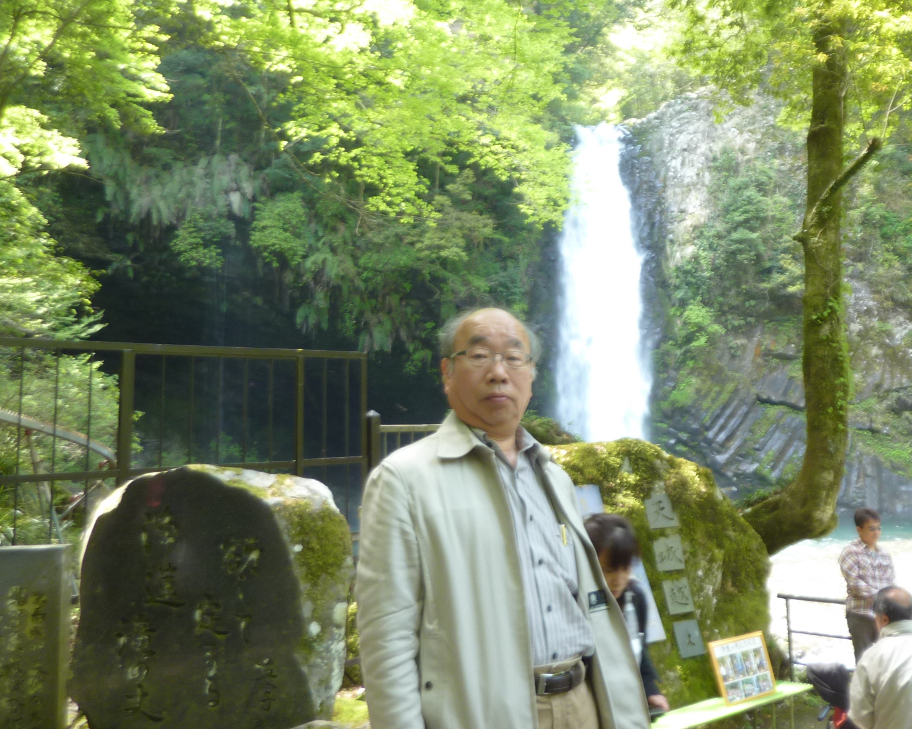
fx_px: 918
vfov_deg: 43.1
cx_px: 601
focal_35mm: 34
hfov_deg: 51.9
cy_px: 283
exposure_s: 1/40
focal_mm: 4.1
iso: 80
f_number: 3.3
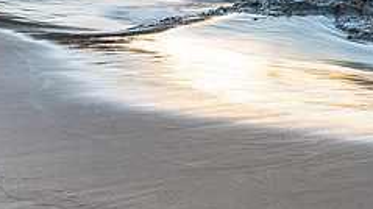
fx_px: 1087
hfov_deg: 18.7
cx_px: 407
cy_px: -44
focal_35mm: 110
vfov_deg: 10.8
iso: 64
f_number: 9
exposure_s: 1/1.25
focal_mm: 28
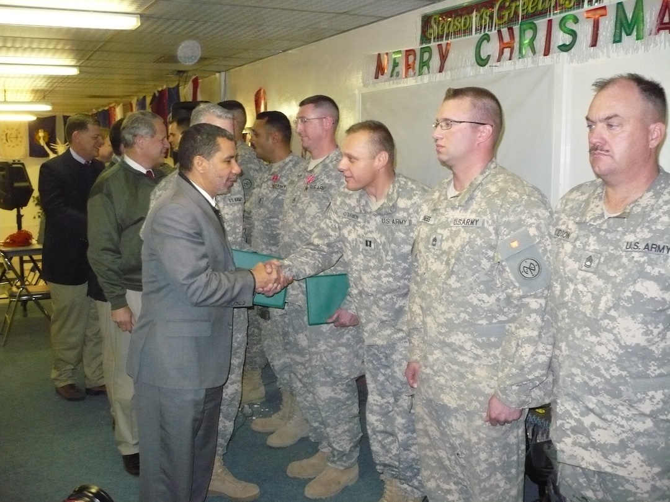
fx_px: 774
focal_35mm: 40
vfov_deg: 36.0
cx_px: 335
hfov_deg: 46.8
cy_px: 251
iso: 400
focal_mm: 6.6
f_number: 3
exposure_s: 1/30
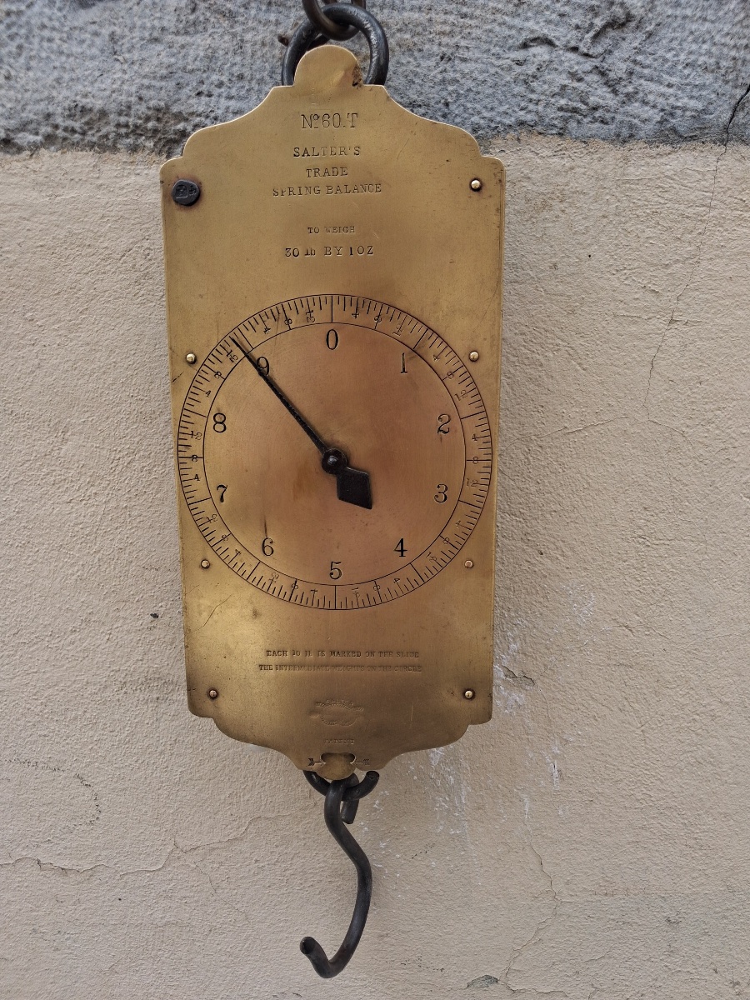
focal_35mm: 27
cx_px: 375
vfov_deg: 65.3
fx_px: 780
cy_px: 500
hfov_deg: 51.4
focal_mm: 4
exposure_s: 1/142
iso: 20
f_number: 1.8
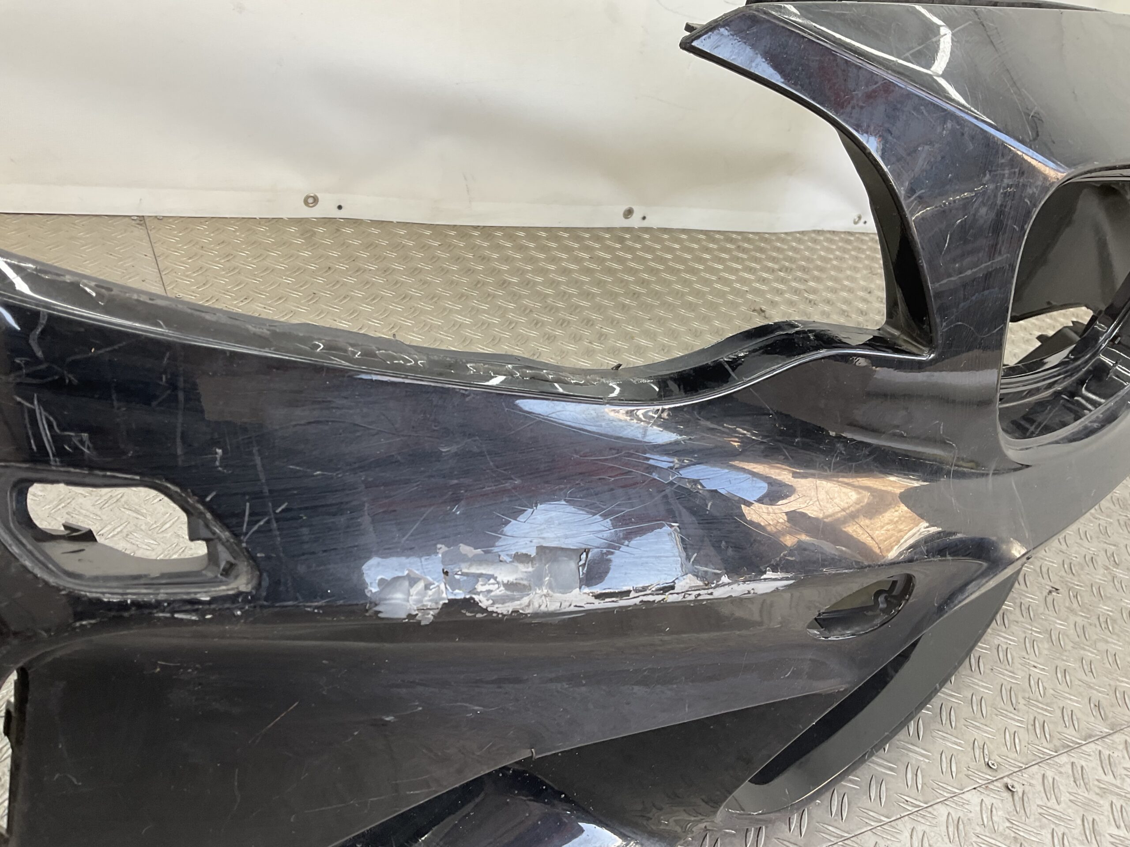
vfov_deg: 48.2
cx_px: 565
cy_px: 424
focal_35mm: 29
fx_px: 947
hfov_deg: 61.7
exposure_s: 1/100
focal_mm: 3
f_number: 1.8
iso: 32
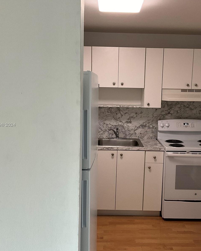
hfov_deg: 39.0
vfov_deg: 47.9
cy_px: 125
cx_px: 117
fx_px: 283
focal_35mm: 38
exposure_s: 1/60
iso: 80
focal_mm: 3
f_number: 1.8
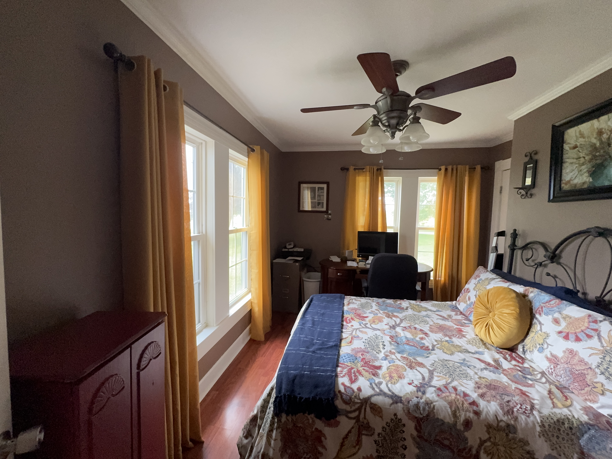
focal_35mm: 14
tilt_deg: -4.4
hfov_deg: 102.1
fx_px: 248
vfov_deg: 85.7
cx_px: 306
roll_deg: -1.2
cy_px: 230
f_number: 2.2
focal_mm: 2.22
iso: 200
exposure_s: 1/99
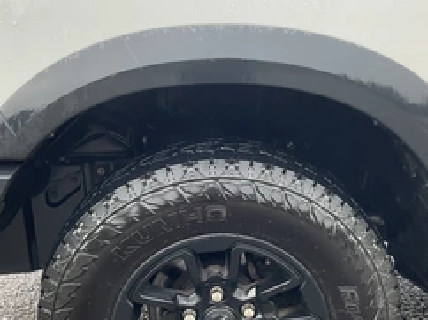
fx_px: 593
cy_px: 223
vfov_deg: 29.9
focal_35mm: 48
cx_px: 219
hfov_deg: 39.7
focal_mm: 3
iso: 64
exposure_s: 1/73
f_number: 1.8
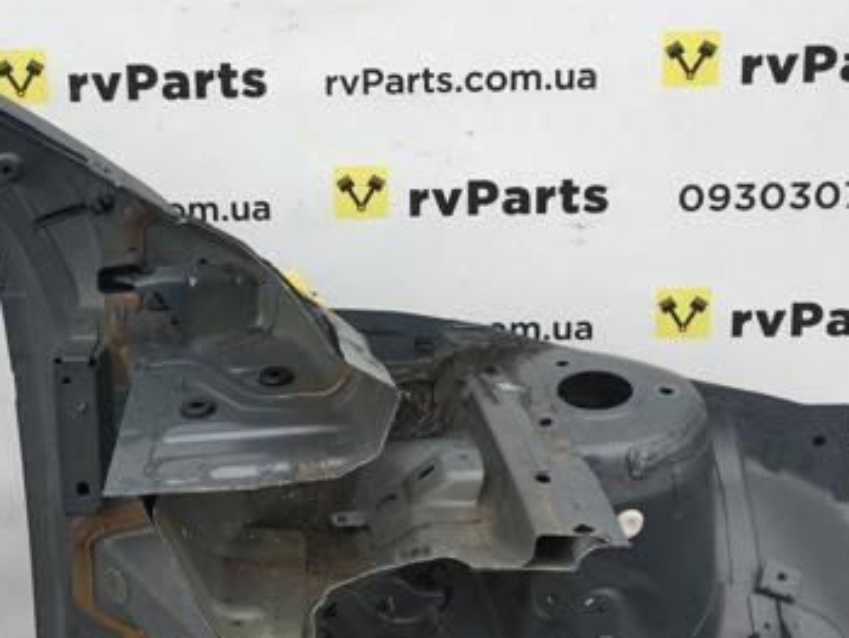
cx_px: 298
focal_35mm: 53
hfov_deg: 35.9
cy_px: 170
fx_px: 1301
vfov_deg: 27.2
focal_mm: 4.15
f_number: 2.2
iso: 25
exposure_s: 1/100
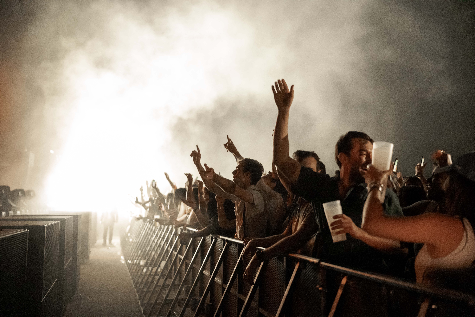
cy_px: 158
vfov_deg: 37.9
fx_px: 462
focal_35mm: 35
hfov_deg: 54.4
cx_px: 238
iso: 12800
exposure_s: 1/200
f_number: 2
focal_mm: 35
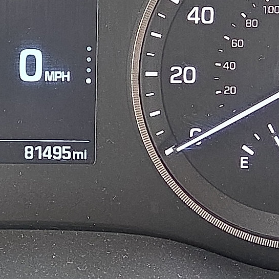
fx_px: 1231
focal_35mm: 135
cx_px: 23
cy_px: 94
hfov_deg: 12.8
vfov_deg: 12.9
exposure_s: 1/59.2
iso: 185
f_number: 1.8
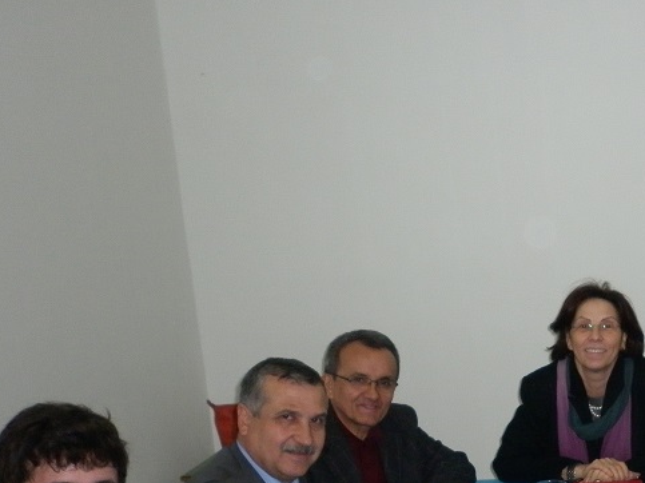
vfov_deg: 24.2
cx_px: 616
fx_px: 1080
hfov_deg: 31.2
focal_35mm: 58
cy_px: 468
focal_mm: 5
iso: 125
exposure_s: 1/30
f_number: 2.8
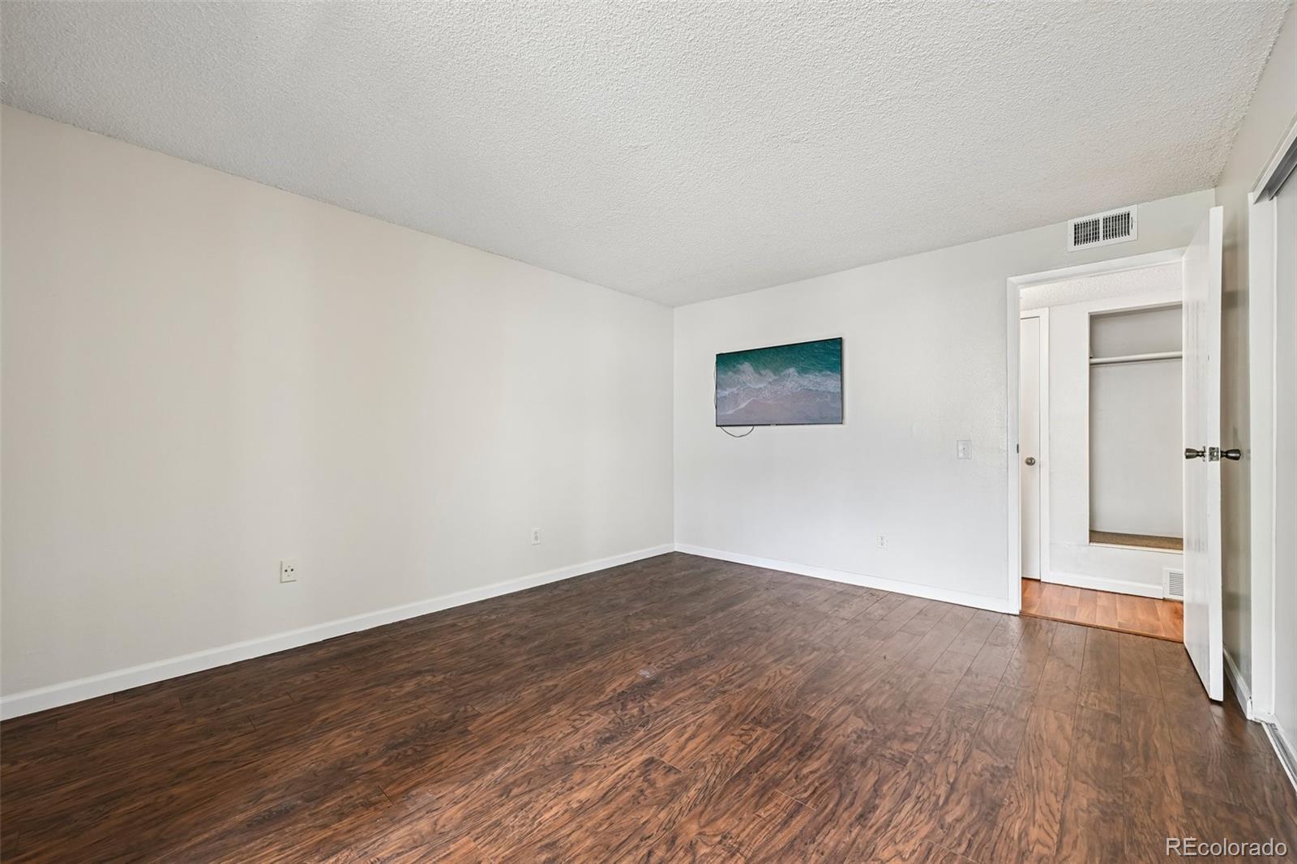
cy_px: 432
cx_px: 648
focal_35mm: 14
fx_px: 504
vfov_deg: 81.2
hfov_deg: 104.3
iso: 400
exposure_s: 1/2
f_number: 10
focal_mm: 14
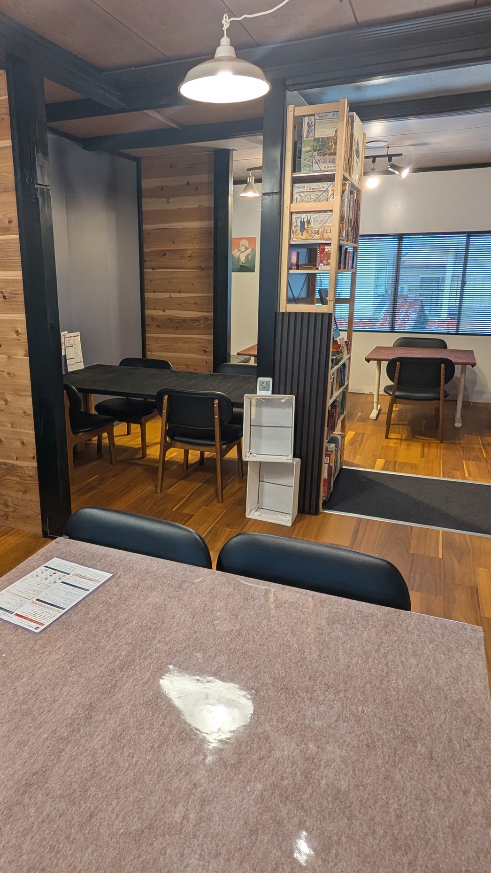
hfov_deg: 47.0
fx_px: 555
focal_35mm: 24
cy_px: 425
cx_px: 167
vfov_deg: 76.3
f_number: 2.2
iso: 62
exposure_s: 1/23.8
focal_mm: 2.35
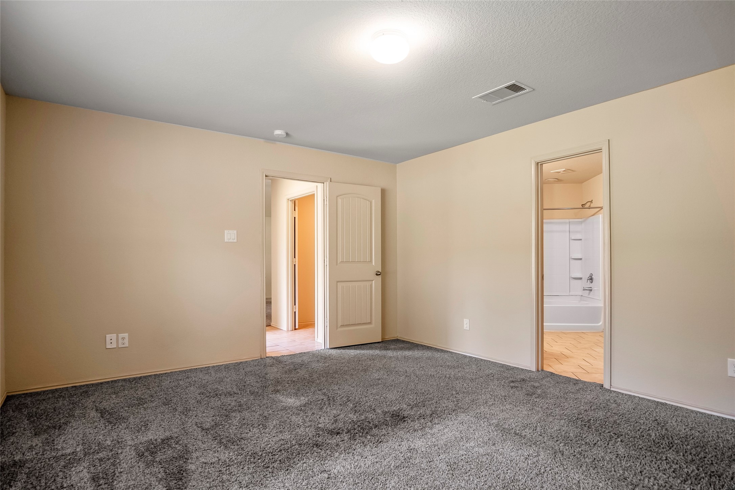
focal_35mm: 18
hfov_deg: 90.0
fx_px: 367
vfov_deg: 67.4
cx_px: 368
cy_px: 245
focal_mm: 12
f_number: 3.2
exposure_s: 1/13
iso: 160
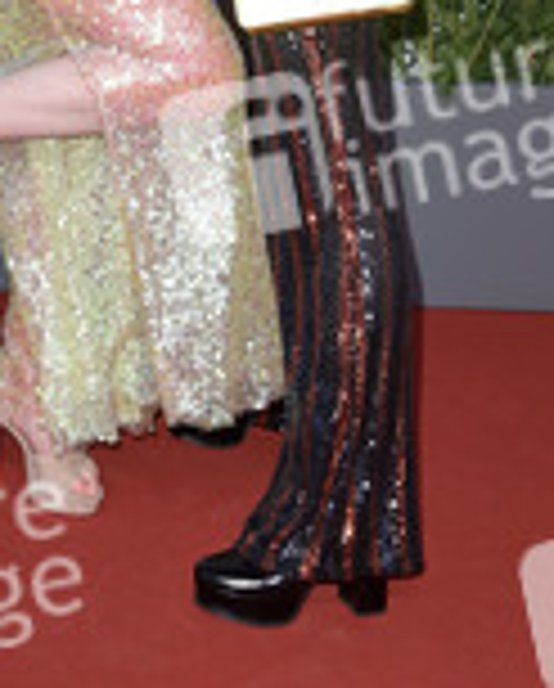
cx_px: -18
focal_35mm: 110
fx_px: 2248
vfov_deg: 16.8
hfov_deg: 13.8
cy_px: -85
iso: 640
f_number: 6.3
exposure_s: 1/250
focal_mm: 45
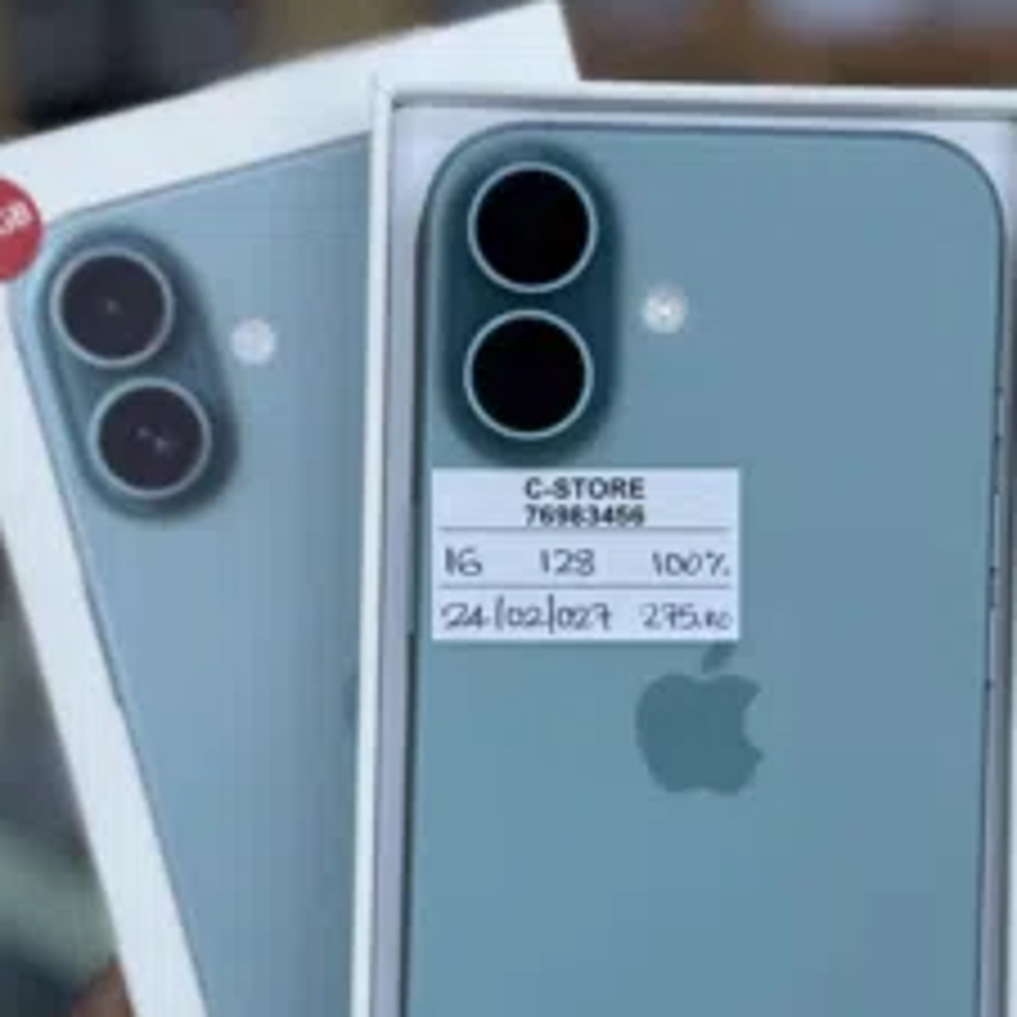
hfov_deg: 23.0
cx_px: 603
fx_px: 2493
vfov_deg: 22.9
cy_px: 711
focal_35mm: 75
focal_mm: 6.76
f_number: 1.78
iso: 64
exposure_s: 1/731
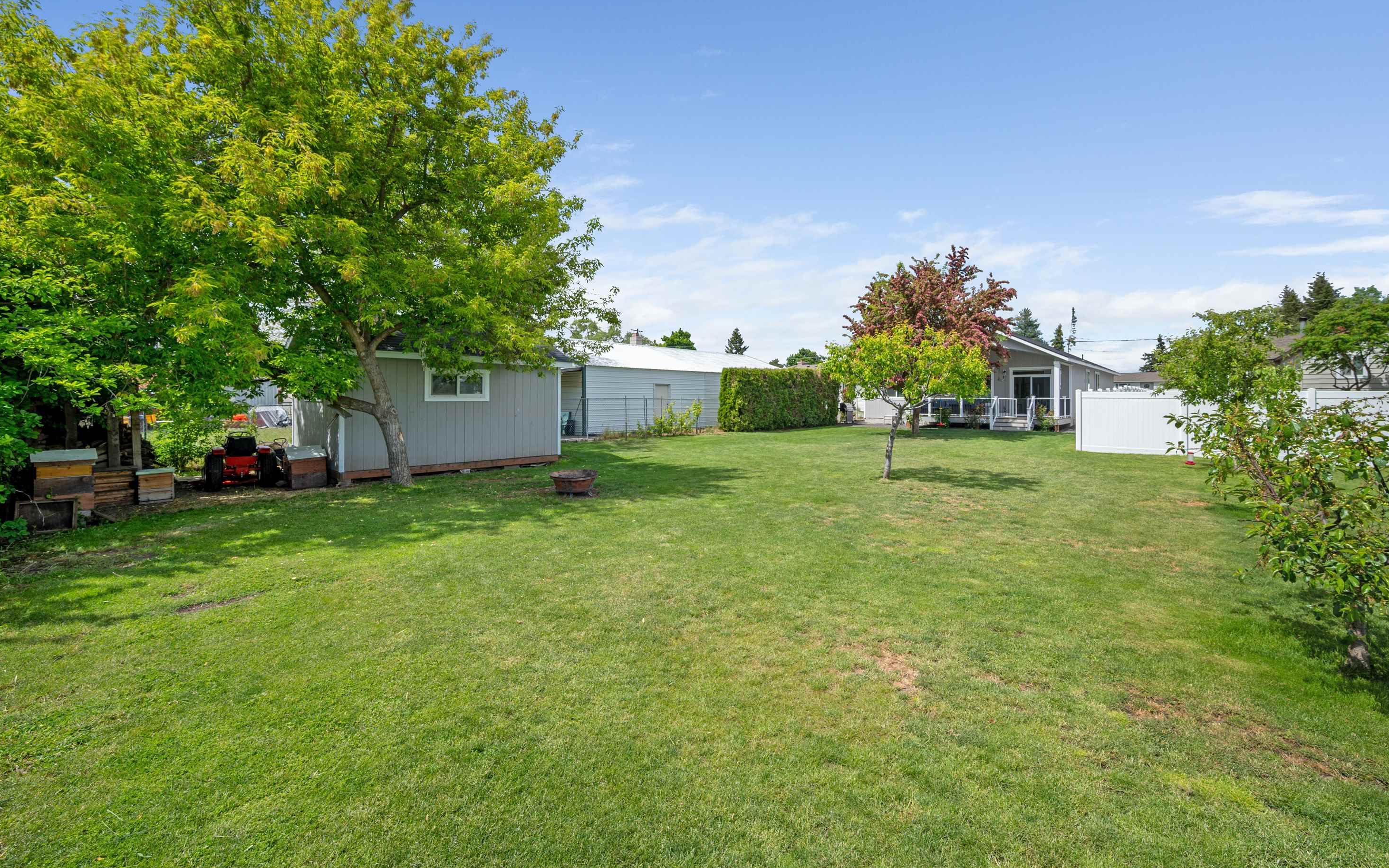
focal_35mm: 15
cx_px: 722
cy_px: 394
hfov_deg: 101.4
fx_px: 568
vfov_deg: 74.6
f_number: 8
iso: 100
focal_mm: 14
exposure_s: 1/30
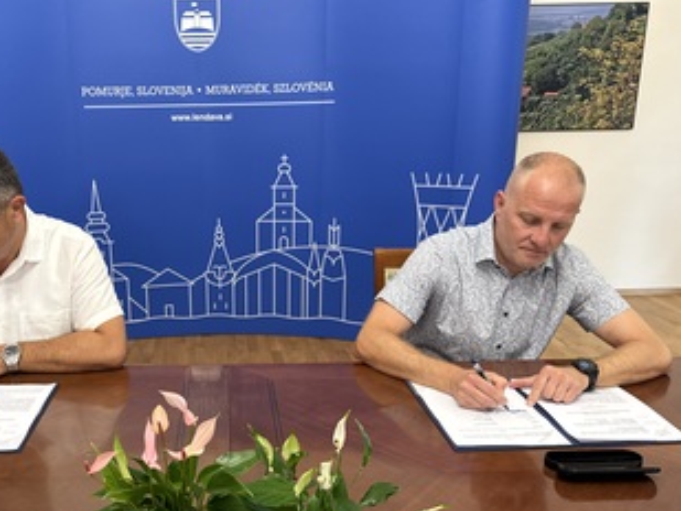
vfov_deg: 40.7
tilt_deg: -15.9
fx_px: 689
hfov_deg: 51.5
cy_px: 282
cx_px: 218
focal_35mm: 35
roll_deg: +1.2
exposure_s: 1/50
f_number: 1.78
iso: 160
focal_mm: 6.76
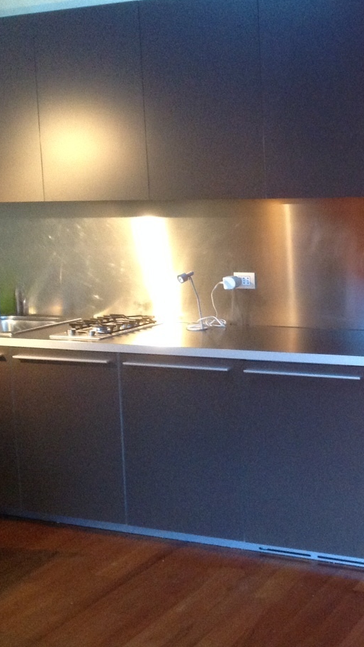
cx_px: 363
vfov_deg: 38.5
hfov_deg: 21.4
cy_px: 306
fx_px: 927
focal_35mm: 54
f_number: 2.4
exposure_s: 1/15
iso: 400
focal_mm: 4.28
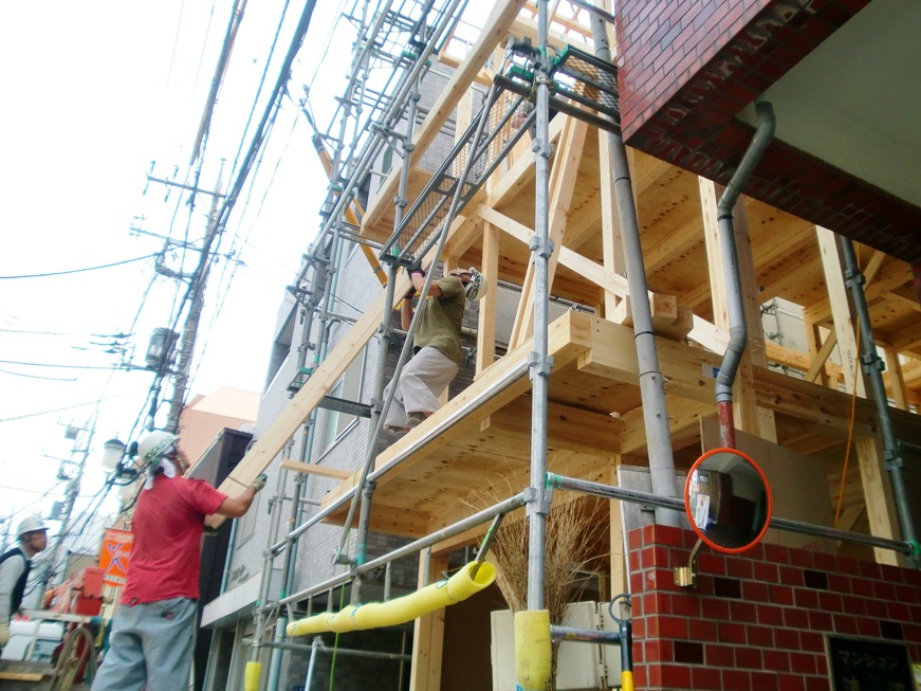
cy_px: 346
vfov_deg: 49.7
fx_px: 745
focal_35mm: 28
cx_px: 460
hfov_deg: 63.5
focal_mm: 4.65
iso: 64
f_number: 2.6
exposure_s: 1/320
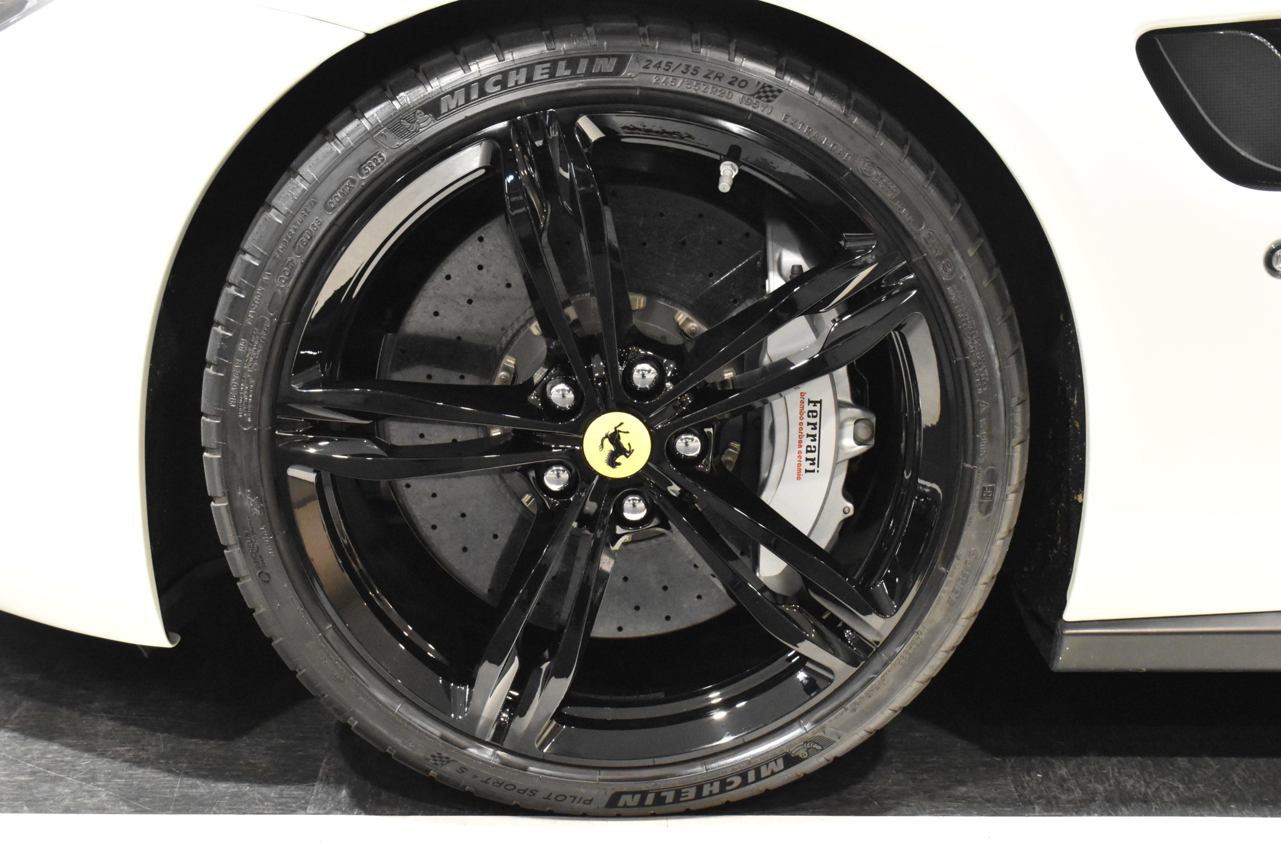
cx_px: 631
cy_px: 424
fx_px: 2099
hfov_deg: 33.9
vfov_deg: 23.0
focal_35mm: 59
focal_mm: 38
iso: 6400
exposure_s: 1/30
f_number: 8
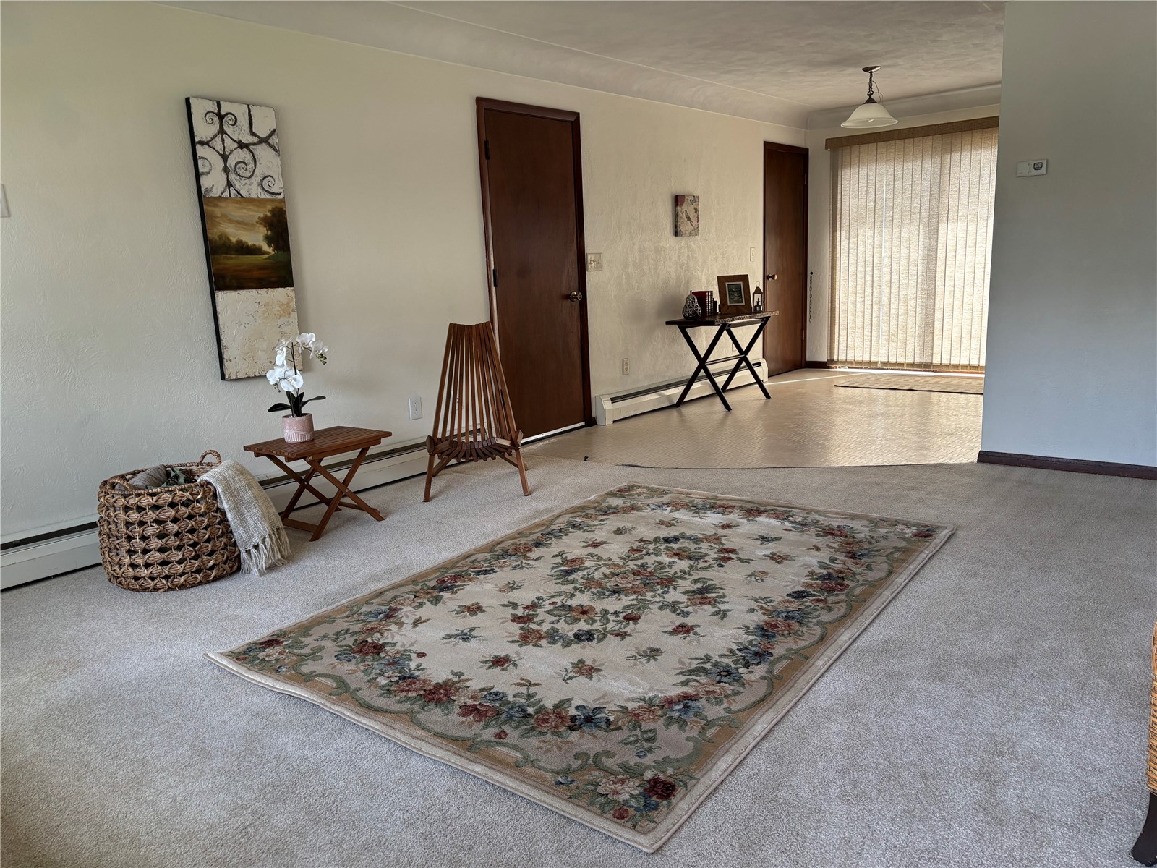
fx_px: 869
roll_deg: +2.2
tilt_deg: -12.0
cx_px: 578
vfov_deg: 53.1
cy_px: 434
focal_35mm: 26
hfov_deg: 67.3
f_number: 1.6
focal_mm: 5.96
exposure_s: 1/121
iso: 100
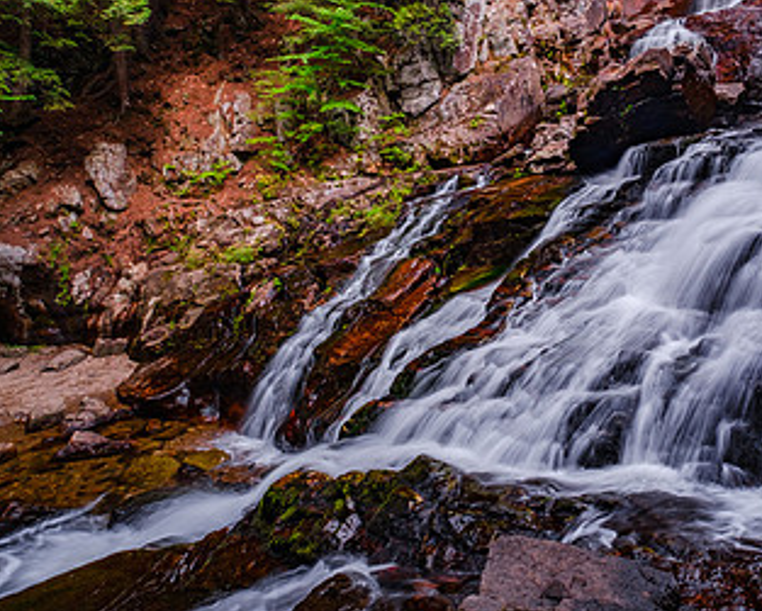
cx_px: 615
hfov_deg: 57.3
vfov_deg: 50.6
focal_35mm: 28
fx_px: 632
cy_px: 201
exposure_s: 1/4
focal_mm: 10
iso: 160
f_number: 8
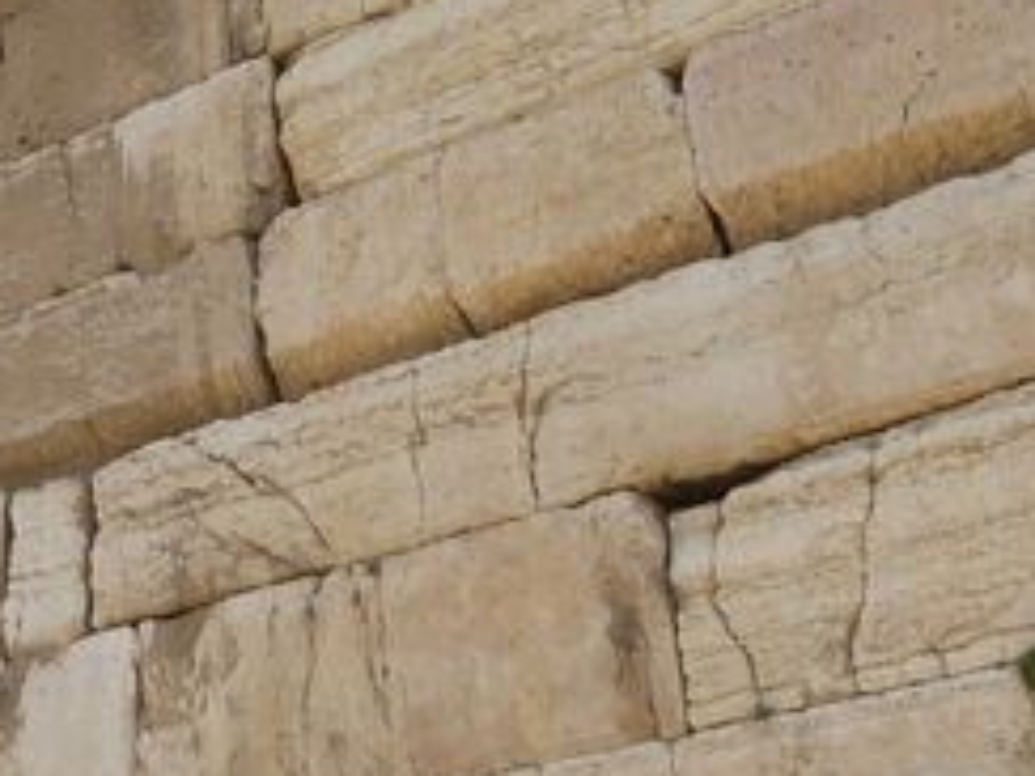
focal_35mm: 82
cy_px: 64
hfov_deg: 23.0
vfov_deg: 17.7
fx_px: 2452
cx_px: 34
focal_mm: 4.3
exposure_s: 1/500
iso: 80
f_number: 3.3
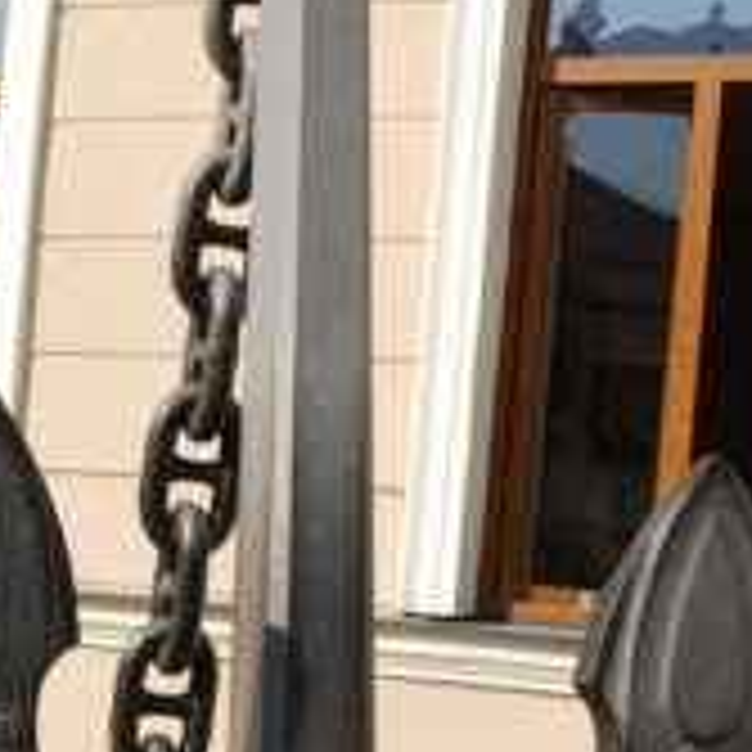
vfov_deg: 18.7
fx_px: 2261
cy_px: 594
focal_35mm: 92
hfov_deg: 18.9
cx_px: 295
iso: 100
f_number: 8
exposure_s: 1/250
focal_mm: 24
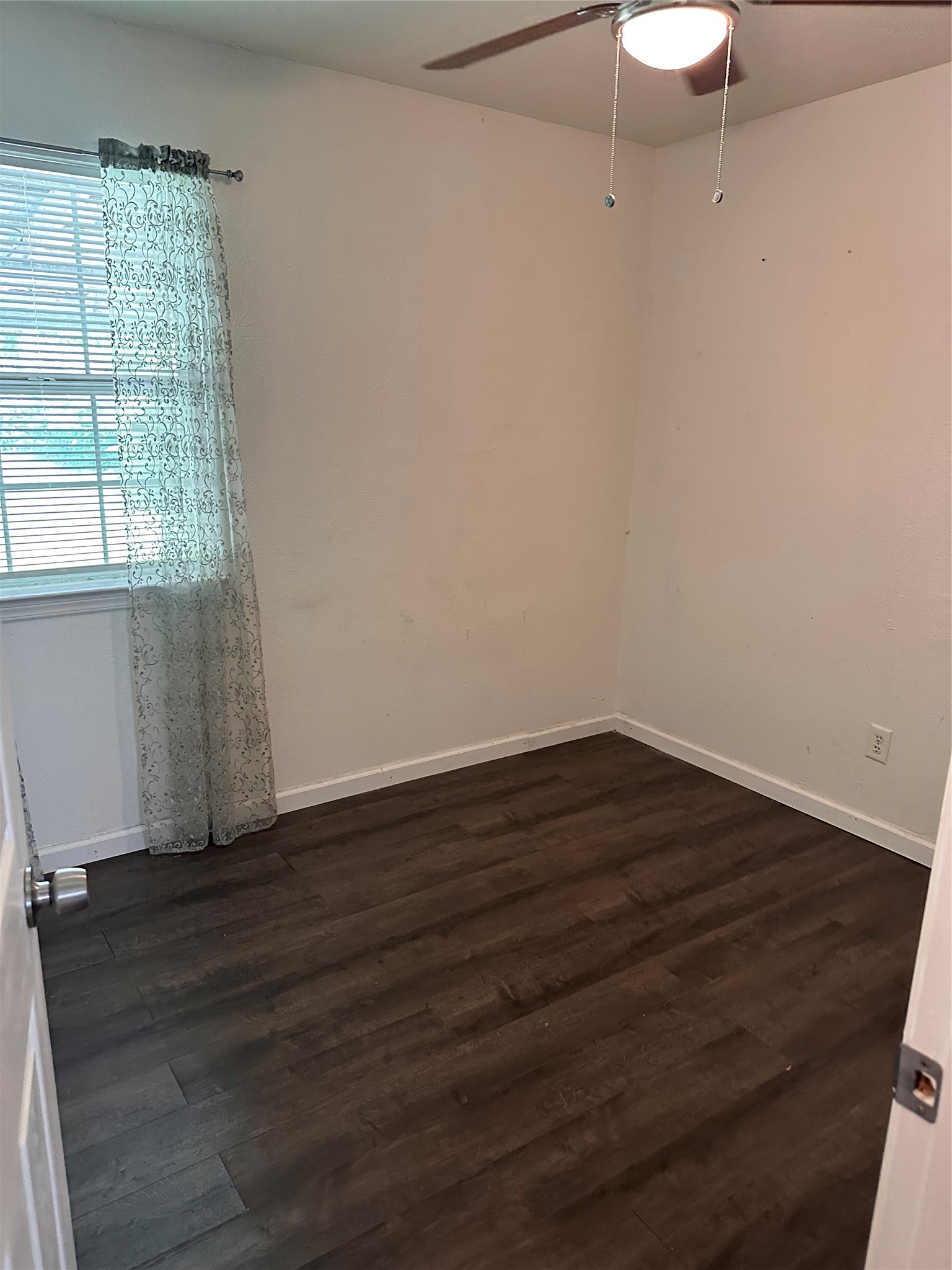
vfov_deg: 71.6
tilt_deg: -14.3
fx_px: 880
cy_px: 635
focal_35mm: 24
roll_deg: -2.7
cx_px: 476
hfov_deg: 56.8
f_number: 1.78
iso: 500
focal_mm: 6.86
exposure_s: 1/59
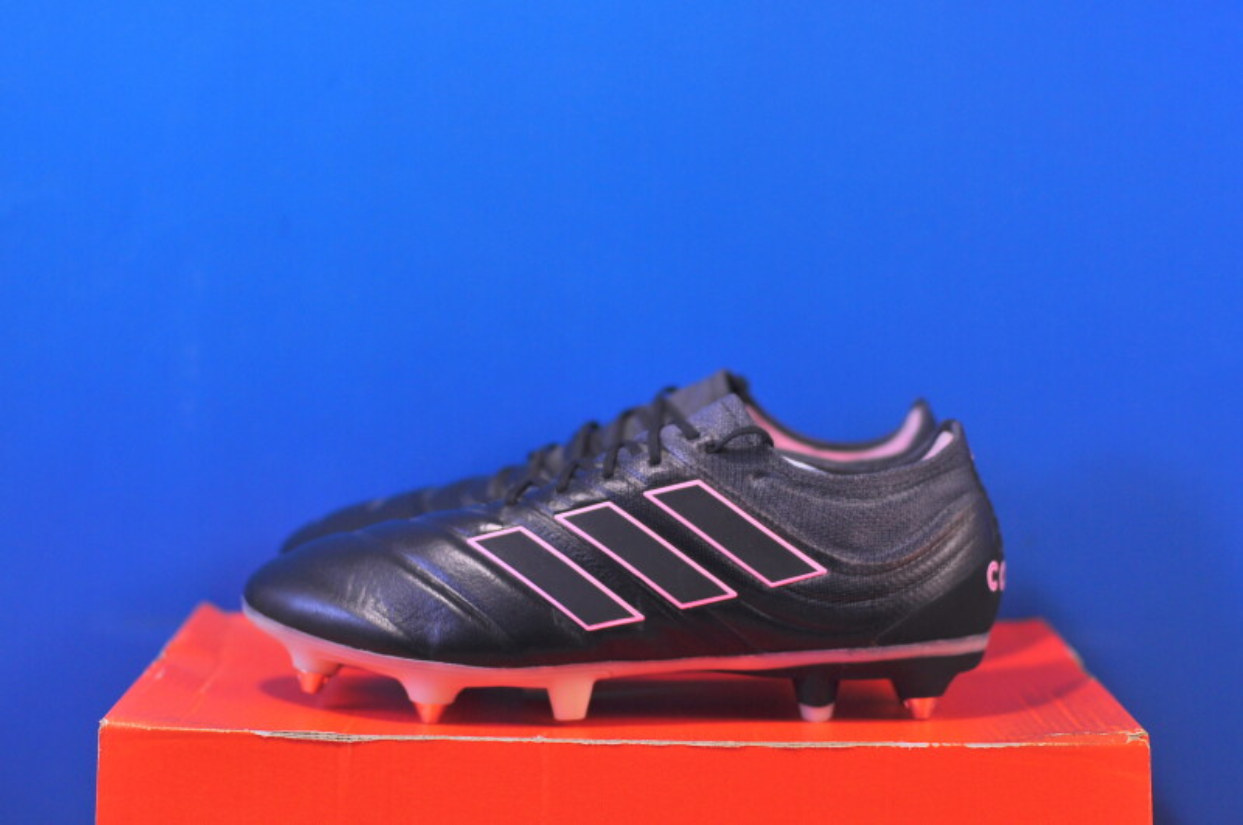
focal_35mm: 75
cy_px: 412
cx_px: 622
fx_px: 2586
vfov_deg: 18.1
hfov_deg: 27.0
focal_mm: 50
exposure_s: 1/320
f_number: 2.5
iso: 250
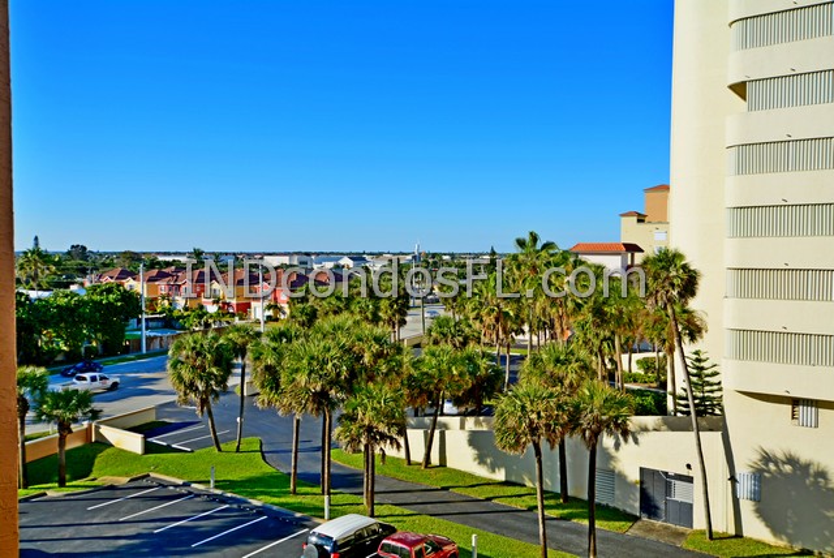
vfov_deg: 43.7
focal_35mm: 30
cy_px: 279
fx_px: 696
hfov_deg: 61.9
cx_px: 417
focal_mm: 20
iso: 100
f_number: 8
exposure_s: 1/250
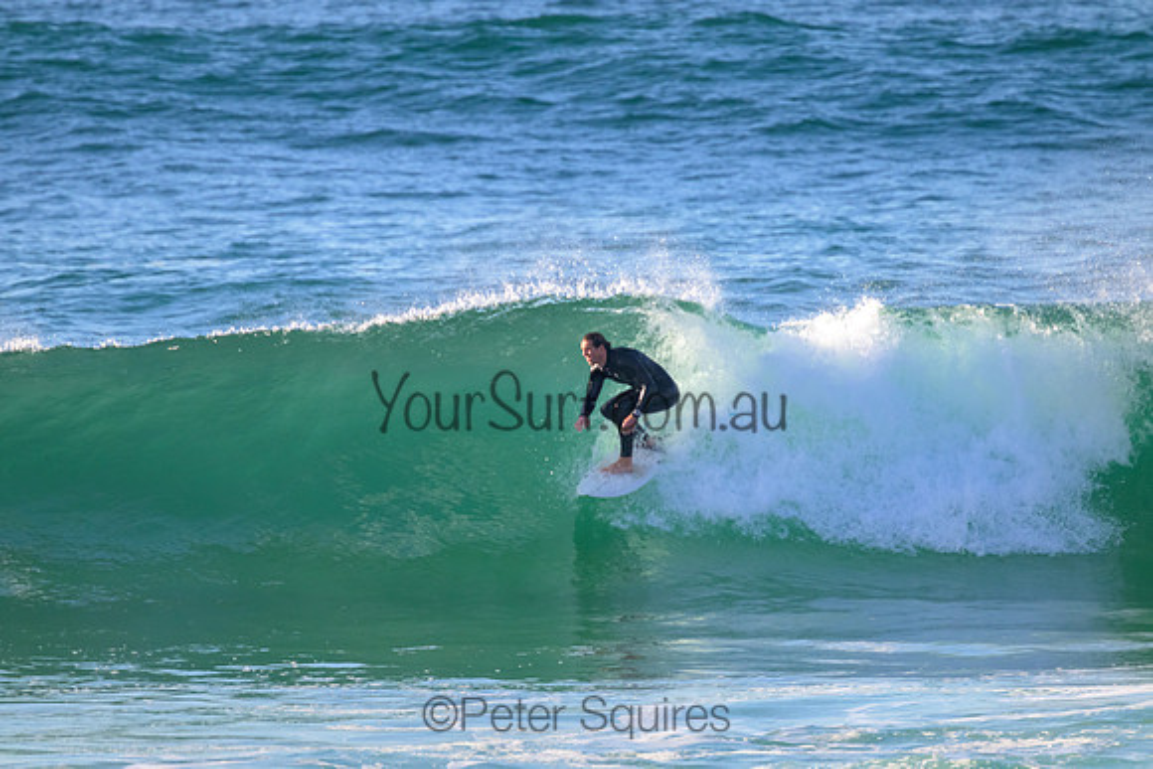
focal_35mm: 800
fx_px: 25627
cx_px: 576
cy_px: 384
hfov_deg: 2.6
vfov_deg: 1.7
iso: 1400
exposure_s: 1/1000
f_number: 11
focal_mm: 800
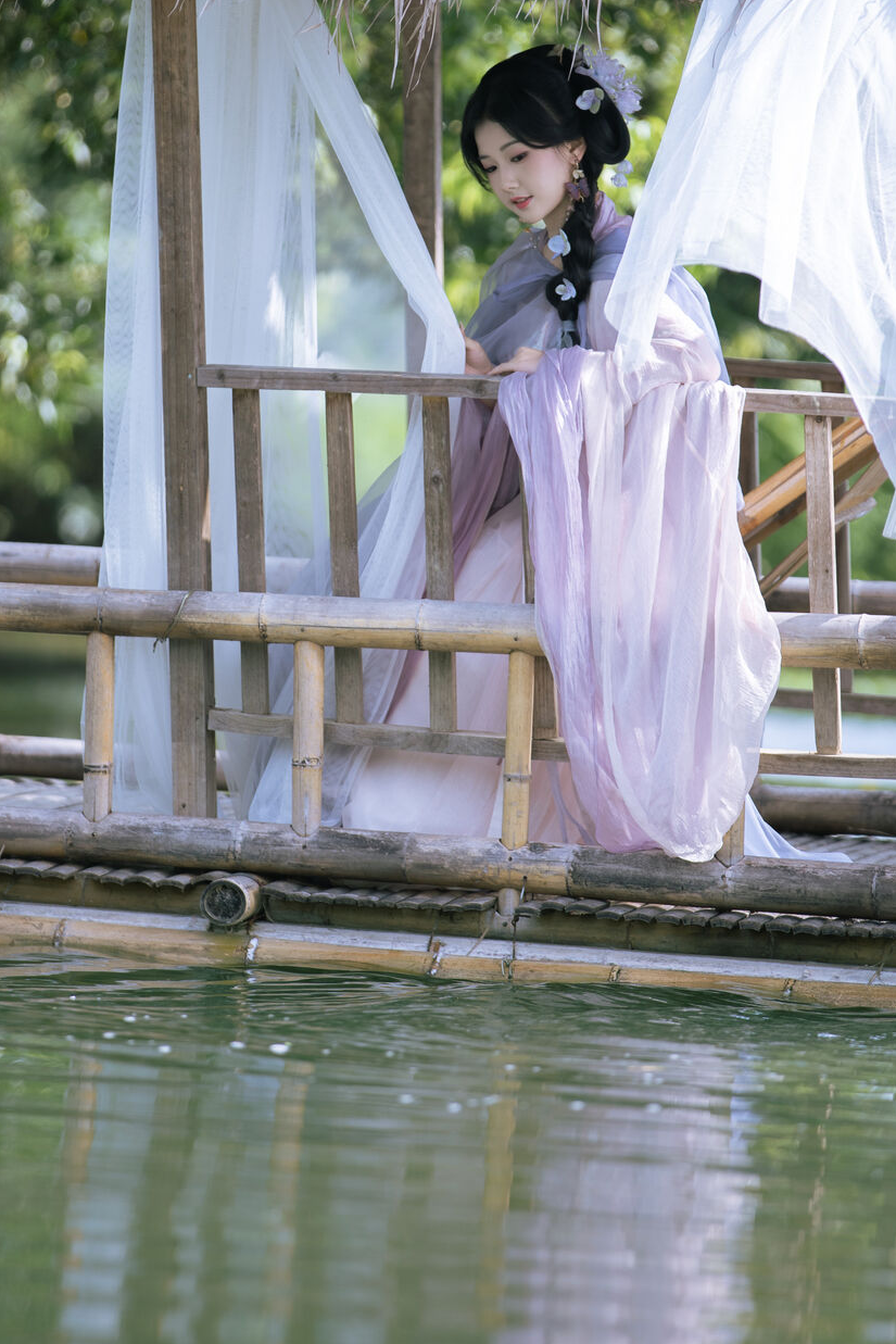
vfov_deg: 7.1
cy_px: 463
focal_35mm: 291
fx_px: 10860
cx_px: 467
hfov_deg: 4.7
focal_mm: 200
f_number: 2.8
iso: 100
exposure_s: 1/800
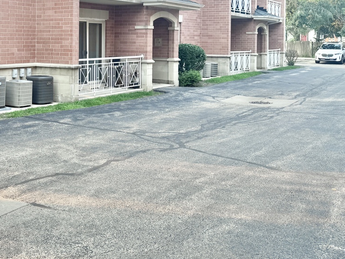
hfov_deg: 37.8
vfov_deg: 29.9
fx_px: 468
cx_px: 35
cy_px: 40
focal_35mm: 47
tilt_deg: -0.3
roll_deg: -1.4
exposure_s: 1/171
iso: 80
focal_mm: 6.76
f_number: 1.78
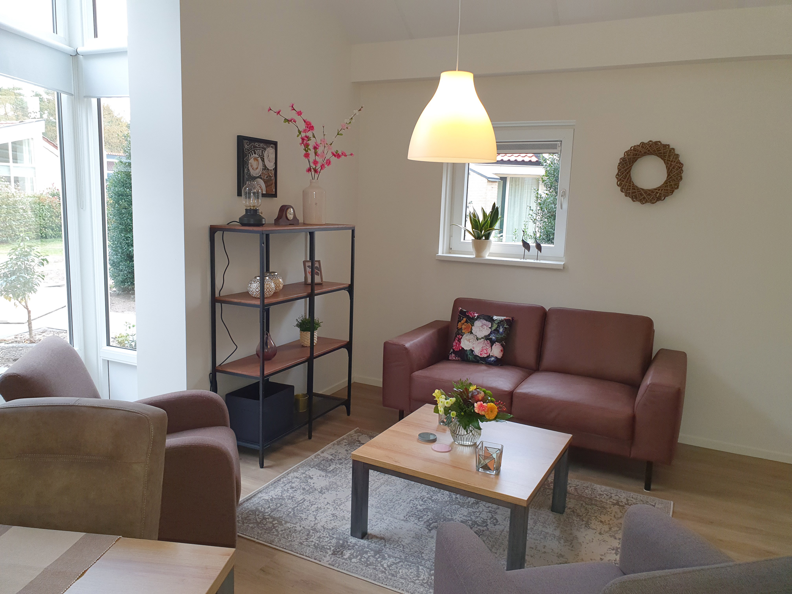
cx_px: 396
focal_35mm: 26
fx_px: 595
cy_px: 297
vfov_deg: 53.1
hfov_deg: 67.3
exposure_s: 1/33
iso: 100
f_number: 2.4
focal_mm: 4.32
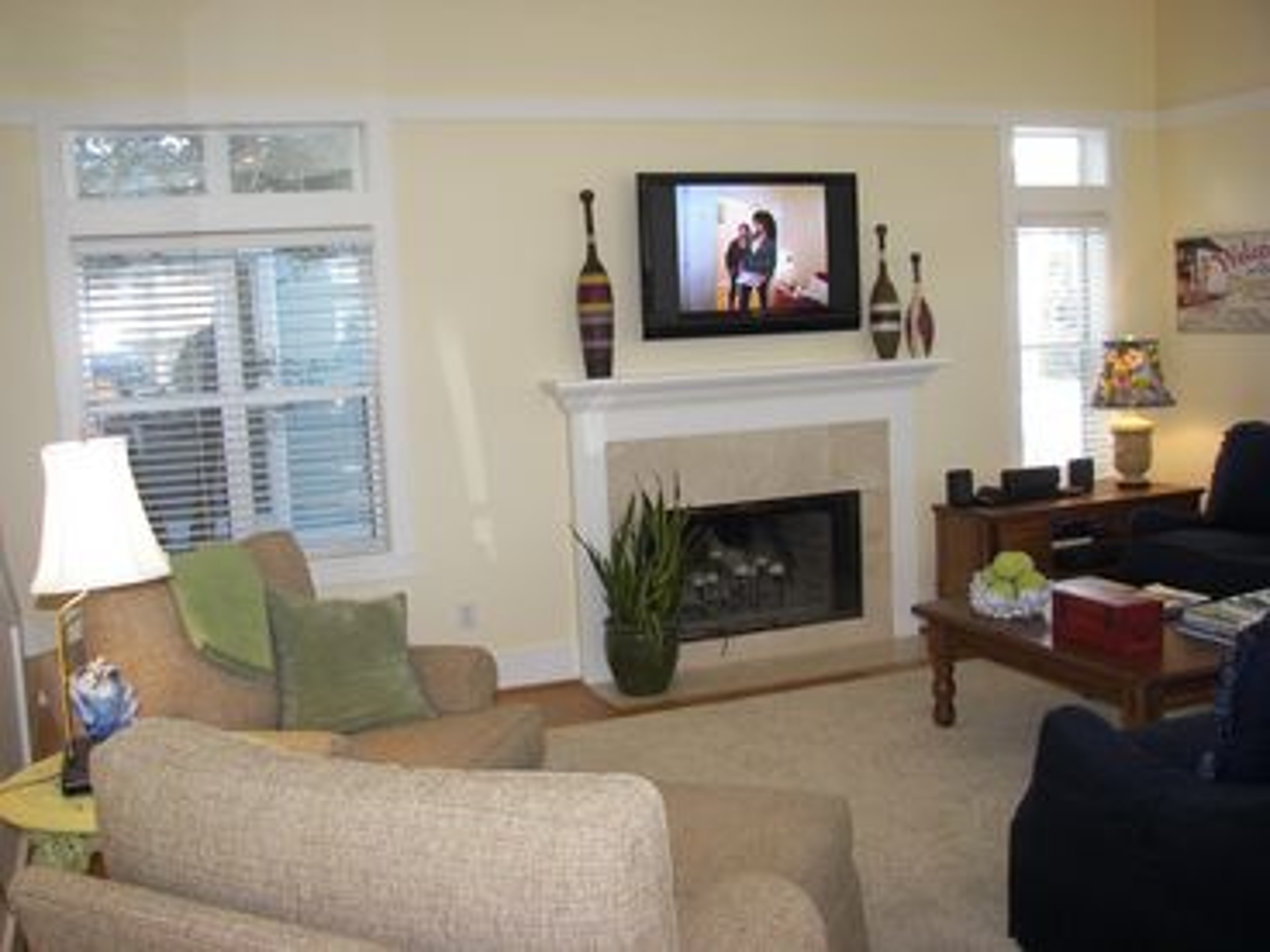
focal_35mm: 36
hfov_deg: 51.4
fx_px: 1321
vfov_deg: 39.7
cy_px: 476
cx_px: 635
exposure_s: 1/30
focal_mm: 6
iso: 64
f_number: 2.8
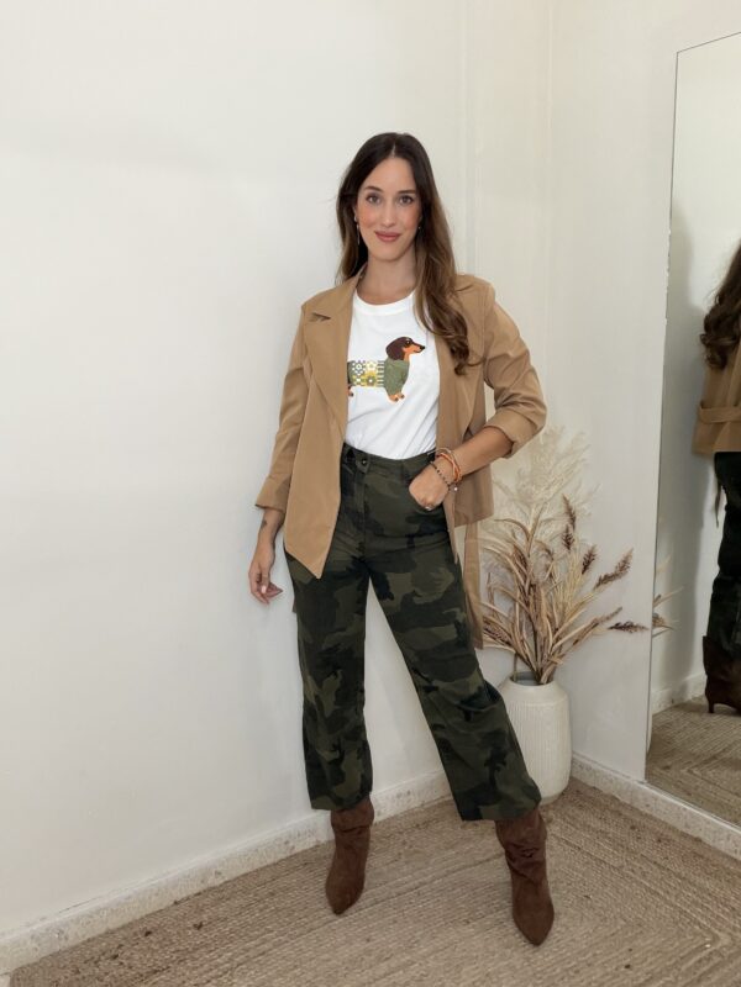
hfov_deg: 46.8
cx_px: 370
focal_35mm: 30
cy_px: 494
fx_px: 856
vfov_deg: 60.0
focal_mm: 2.71
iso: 160
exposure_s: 1/60
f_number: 1.9
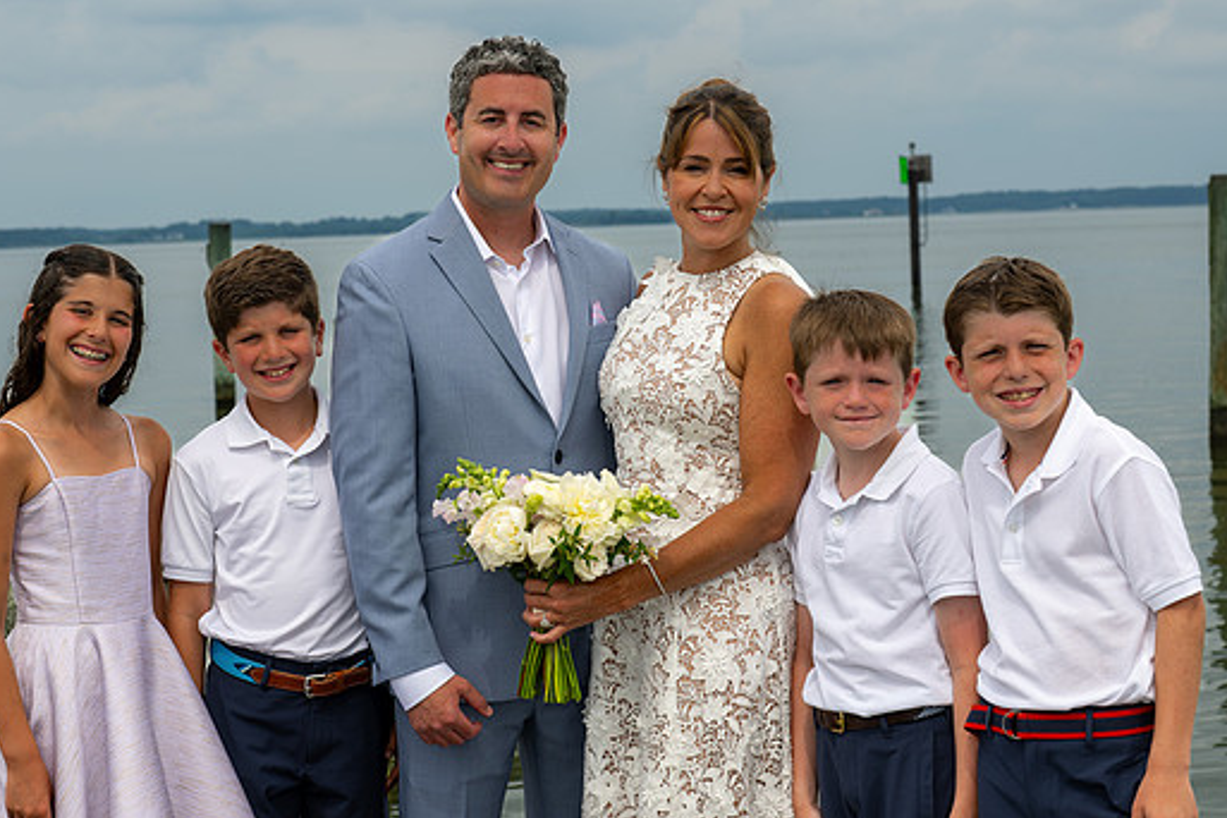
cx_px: 518
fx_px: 2965
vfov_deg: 15.7
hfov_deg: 23.4
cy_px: 393
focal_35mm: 87
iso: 64
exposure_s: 1/250
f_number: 9
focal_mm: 70
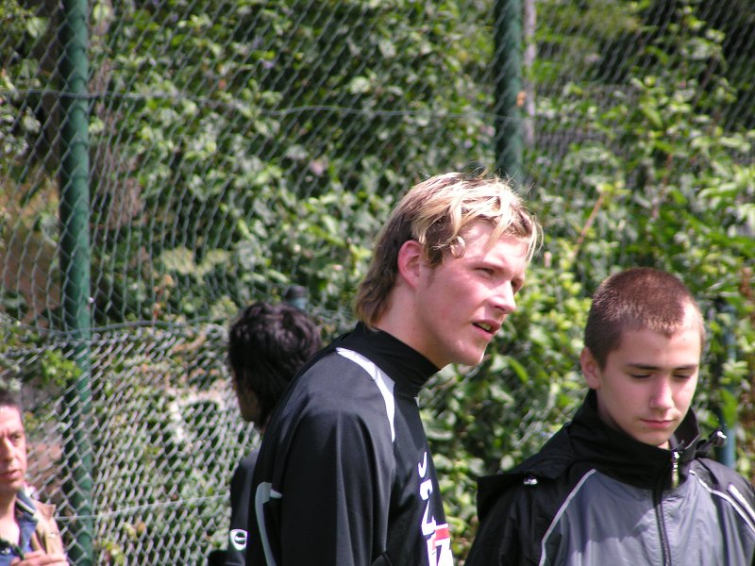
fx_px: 7743
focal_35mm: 355
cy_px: 283
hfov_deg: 5.6
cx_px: 378
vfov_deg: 4.2
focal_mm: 54.2
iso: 50
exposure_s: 1/400
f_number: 3.5
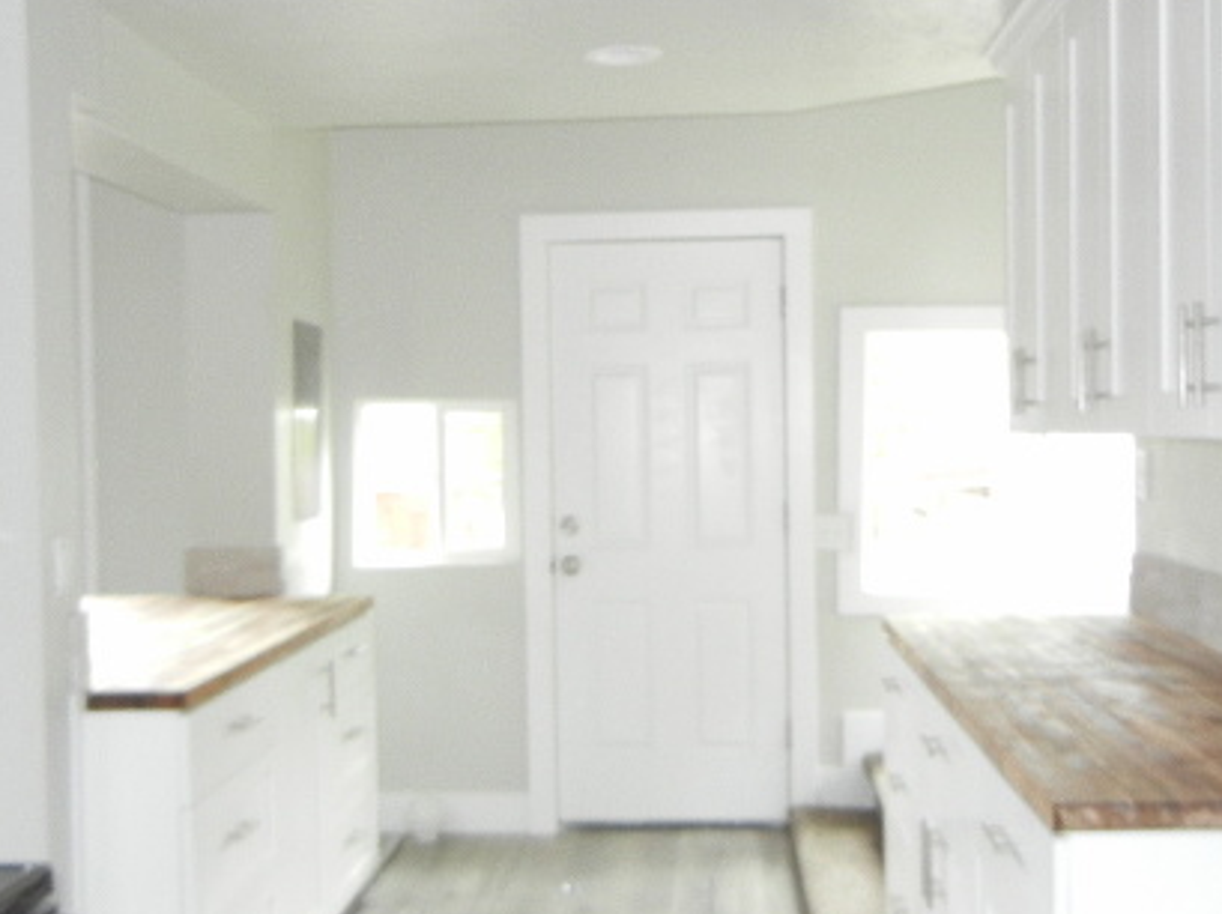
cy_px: 481
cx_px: 615
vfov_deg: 30.8
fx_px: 1658
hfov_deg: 40.5
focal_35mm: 47
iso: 362
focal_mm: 5.4
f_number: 3.5
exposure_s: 1/30
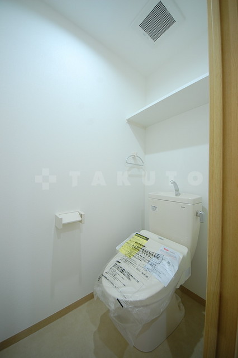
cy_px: 179
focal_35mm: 12
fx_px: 119
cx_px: 119
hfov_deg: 89.9
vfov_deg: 112.6
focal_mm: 8
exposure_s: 1/10
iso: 200
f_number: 4.5
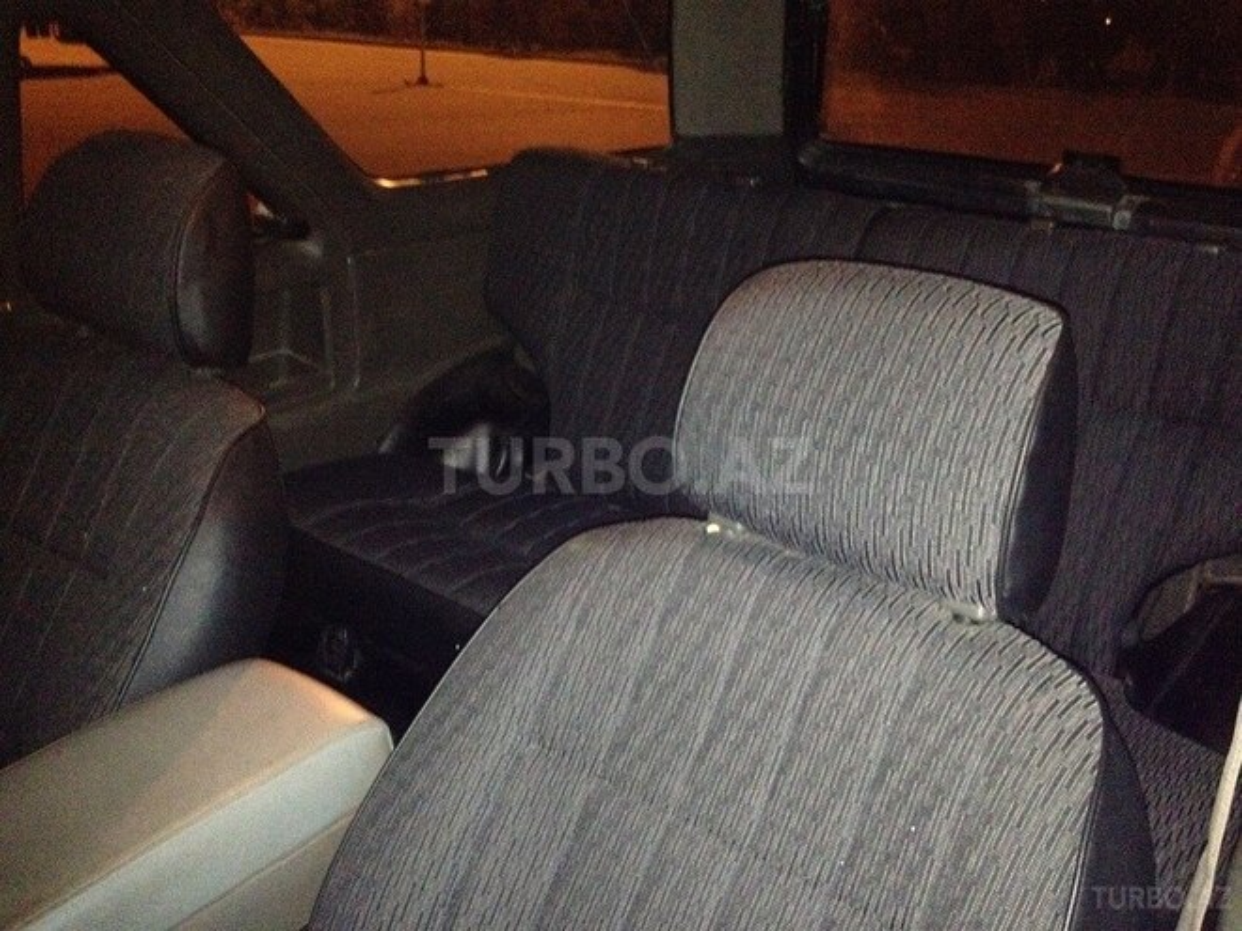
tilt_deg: -21.6
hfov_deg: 52.6
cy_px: 466
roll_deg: -3.1
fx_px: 1256
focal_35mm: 35
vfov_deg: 40.7
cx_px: 621
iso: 800
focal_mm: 4.28
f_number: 2.4
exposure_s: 1/16
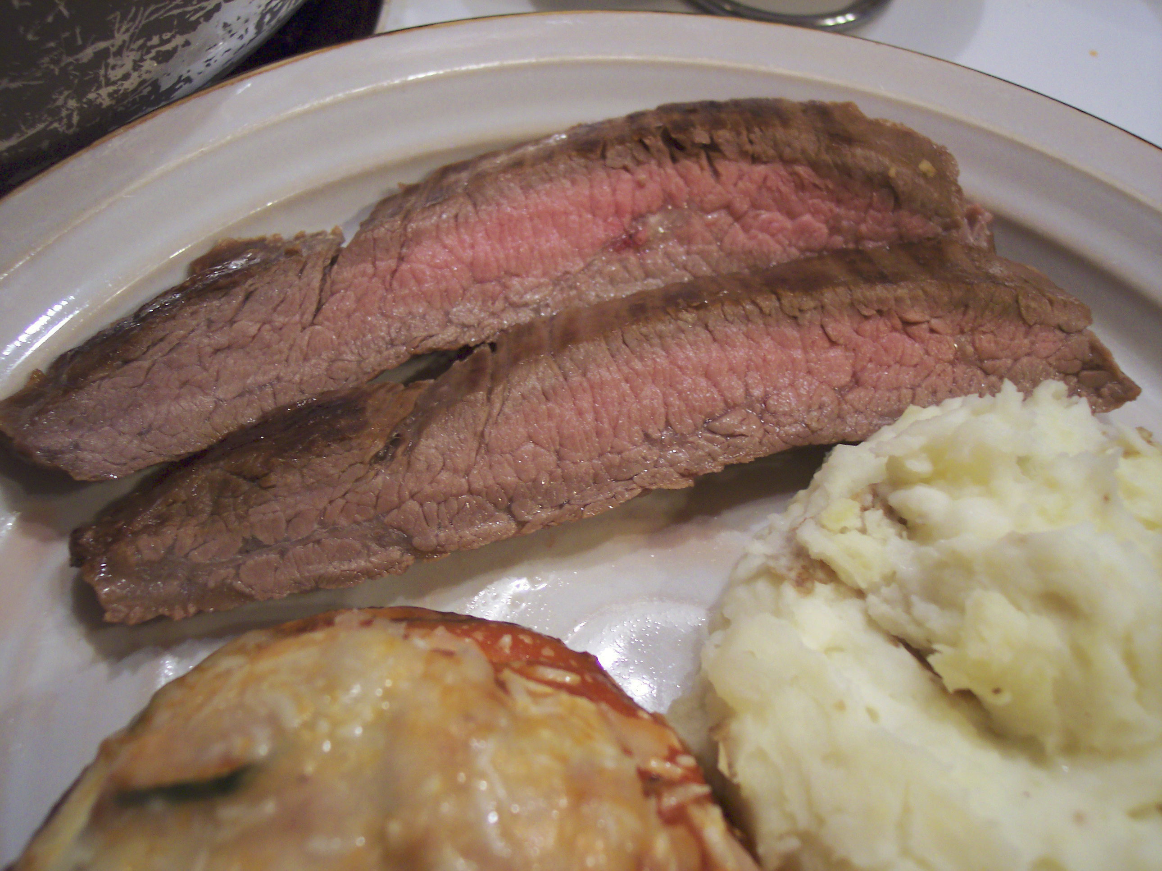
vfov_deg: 37.7
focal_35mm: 38
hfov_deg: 49.0
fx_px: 1275
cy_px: 436
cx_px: 581
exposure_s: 1/20
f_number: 2.8
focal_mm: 8
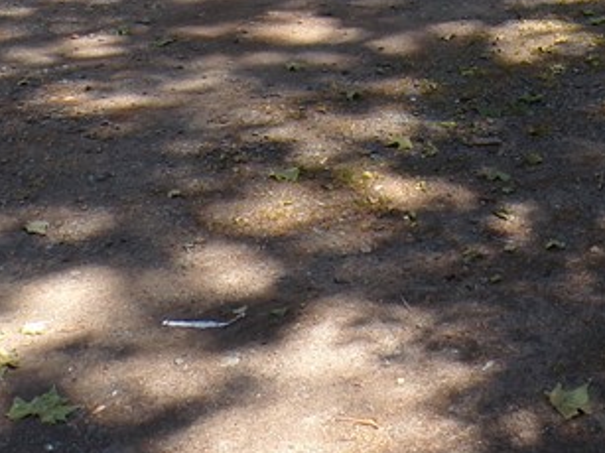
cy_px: -268
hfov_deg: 23.3
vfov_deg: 16.4
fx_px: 1398
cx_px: 615
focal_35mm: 80
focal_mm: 4.3
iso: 100
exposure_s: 1/200
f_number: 4.4
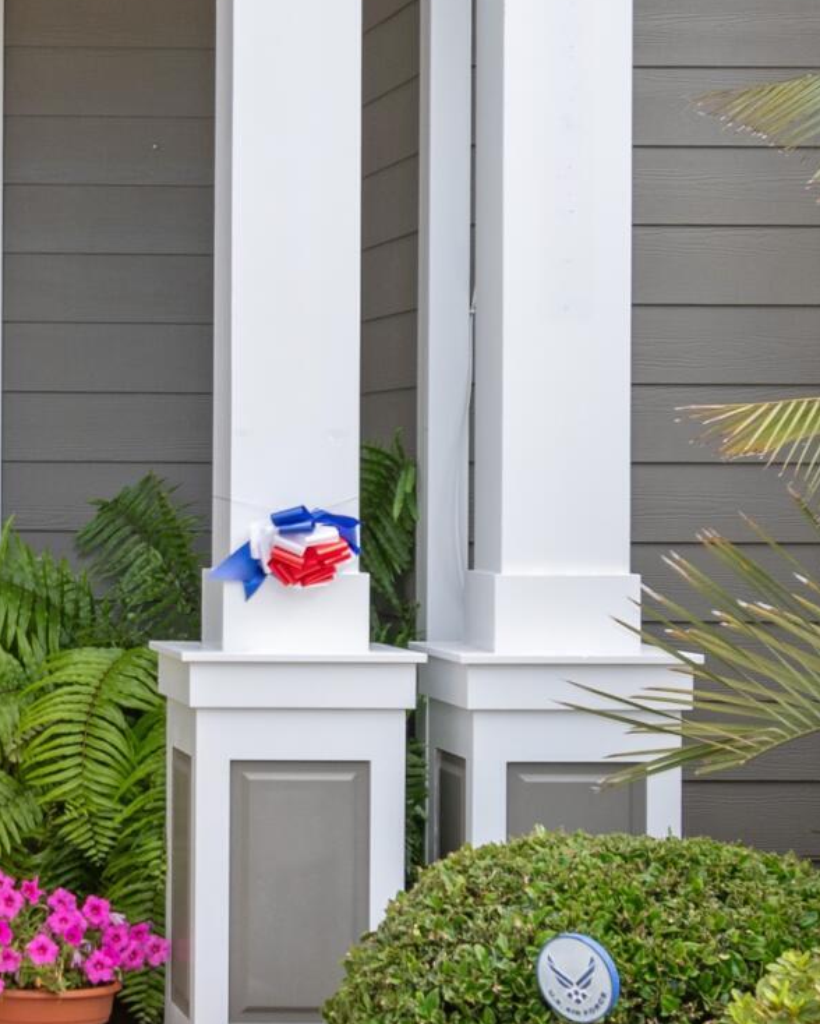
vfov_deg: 16.7
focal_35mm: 115
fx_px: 3486
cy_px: 459
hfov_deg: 13.0
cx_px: -254
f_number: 5.6
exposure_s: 1/40
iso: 100
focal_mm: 20
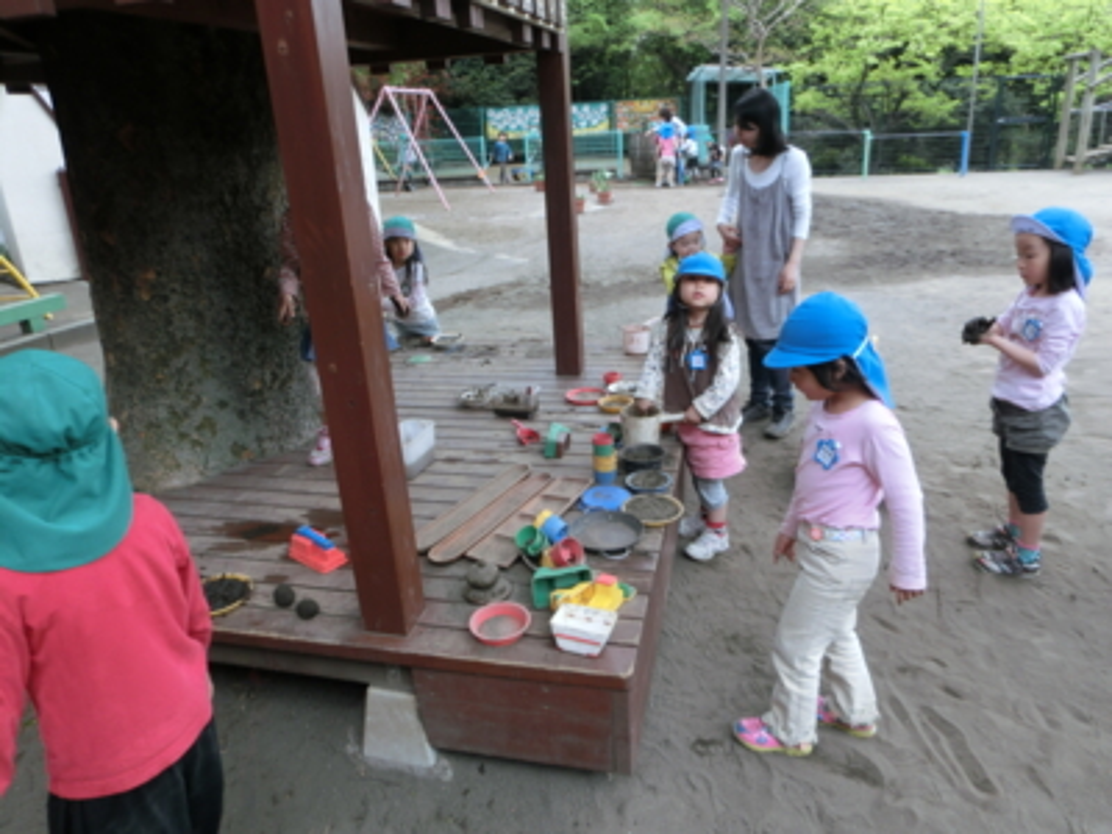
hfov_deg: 71.6
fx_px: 771
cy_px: 417
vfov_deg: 56.8
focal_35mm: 24
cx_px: 556
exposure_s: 1/250
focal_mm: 4.24
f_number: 3
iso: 125
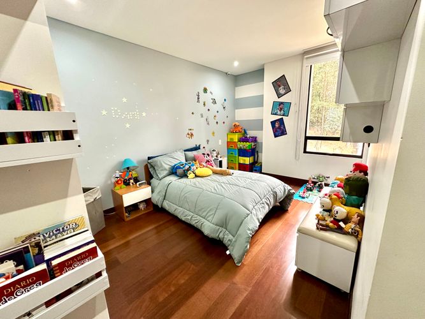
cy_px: 160
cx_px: 212
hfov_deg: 102.1
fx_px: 172
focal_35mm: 14
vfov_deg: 85.7
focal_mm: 2.22
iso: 400
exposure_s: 1/79
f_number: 2.2
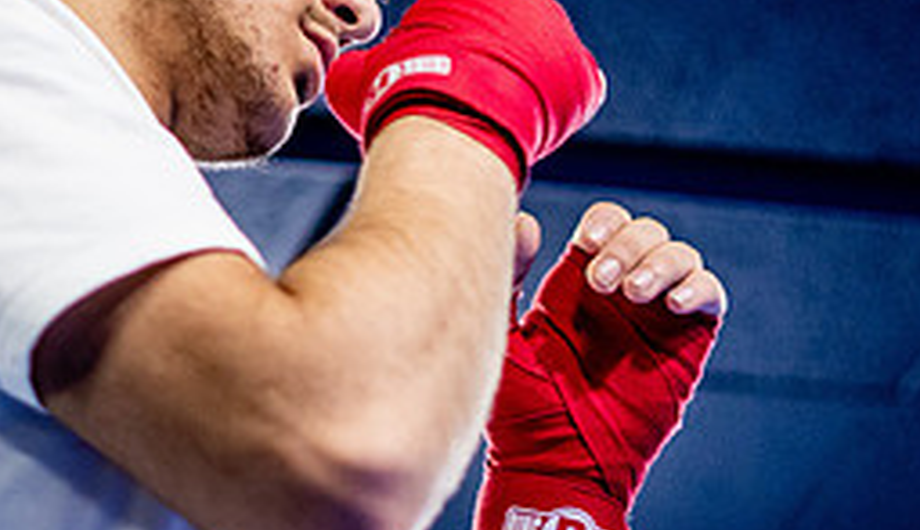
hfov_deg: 10.4
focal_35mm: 204
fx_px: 5007
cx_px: -19
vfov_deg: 6.0
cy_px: -138
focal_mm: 50
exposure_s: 1/500
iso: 2000
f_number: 1.8
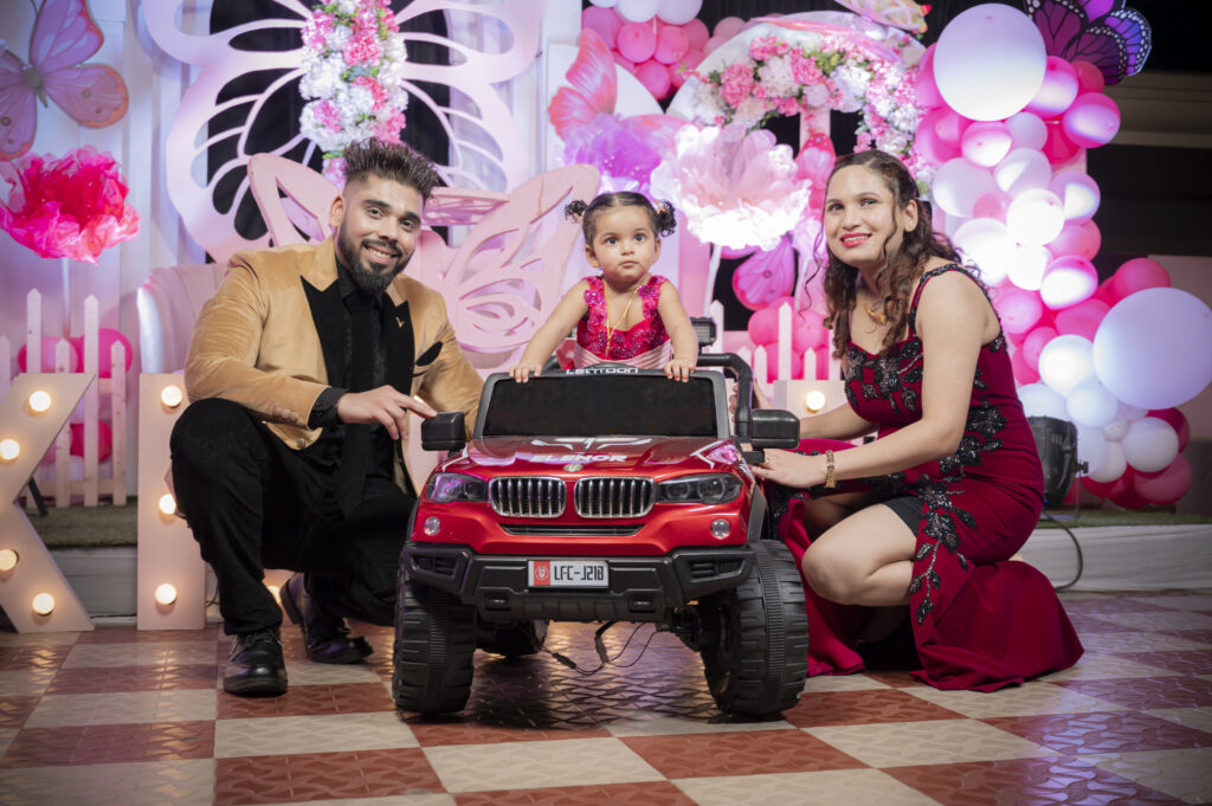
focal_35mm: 44
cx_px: 606
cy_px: 403
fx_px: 1480
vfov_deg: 30.5
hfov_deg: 44.5
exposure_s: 1/125
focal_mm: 44
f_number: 4
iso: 400
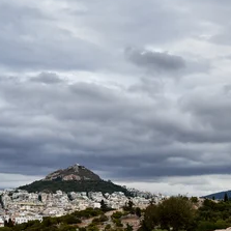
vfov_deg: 22.8
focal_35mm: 73
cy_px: 227
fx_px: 551
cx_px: 375
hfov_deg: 19.6
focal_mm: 24
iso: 800
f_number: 5.6
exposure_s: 1/1000
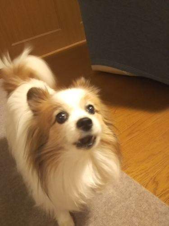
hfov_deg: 46.8
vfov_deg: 60.0
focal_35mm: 30
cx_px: 84
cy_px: 113
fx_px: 195
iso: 640
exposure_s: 1/11
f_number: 2.2
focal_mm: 4
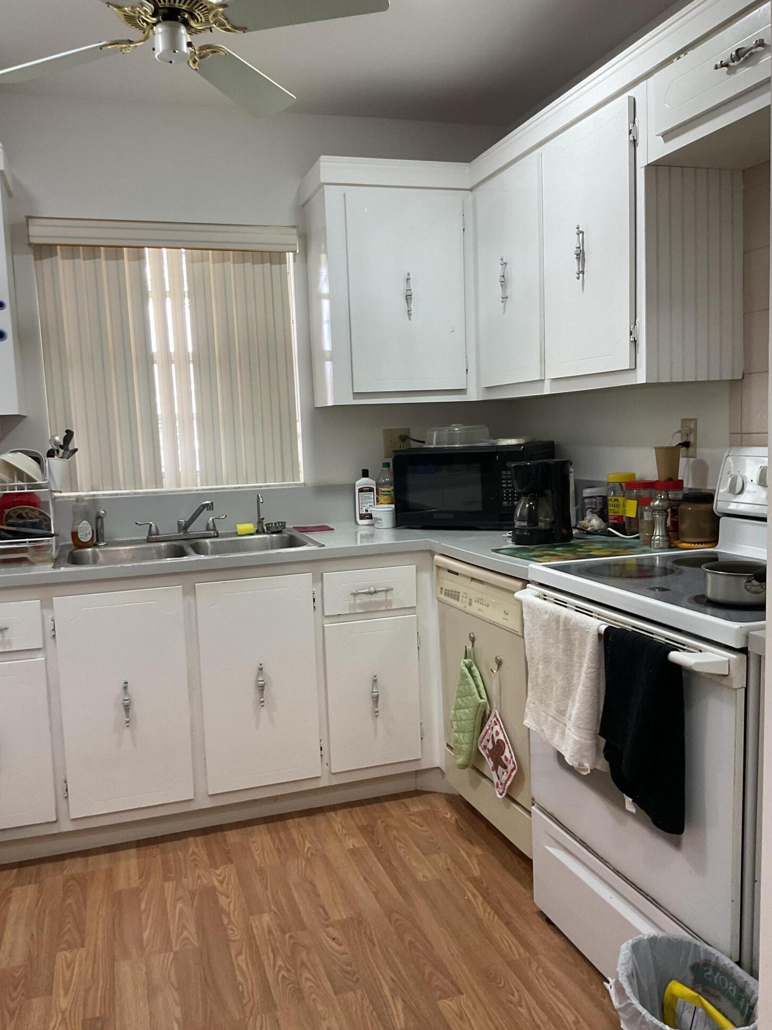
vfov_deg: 59.9
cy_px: 531
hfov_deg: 46.8
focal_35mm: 30
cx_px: 373
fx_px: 892
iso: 64
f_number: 1.8
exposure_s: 1/60
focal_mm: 3
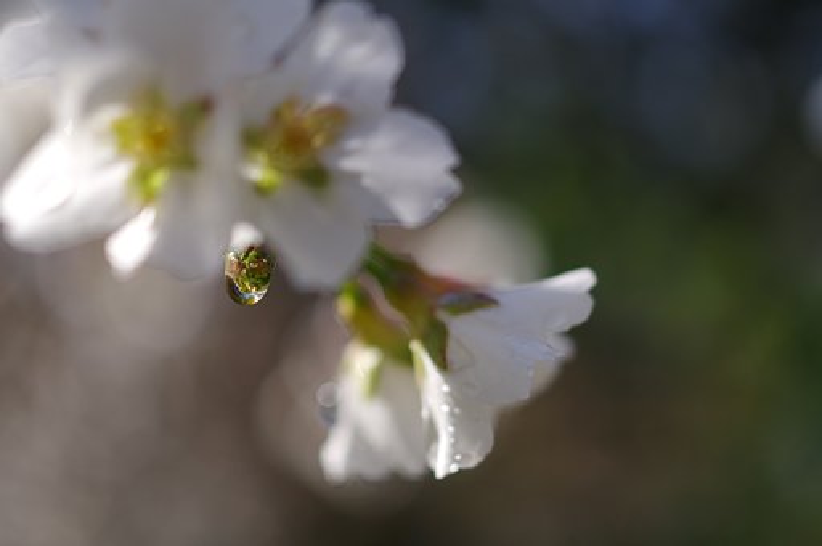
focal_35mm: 52
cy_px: 273
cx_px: 411
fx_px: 1197
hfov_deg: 37.9
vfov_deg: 25.7
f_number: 2.8
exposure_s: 1/800
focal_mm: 35
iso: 100
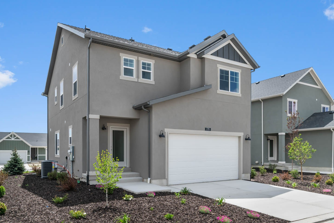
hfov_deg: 67.4
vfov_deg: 47.9
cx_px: 161
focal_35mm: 27
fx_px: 250
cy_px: 114
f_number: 8
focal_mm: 26
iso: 320
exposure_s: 1/640
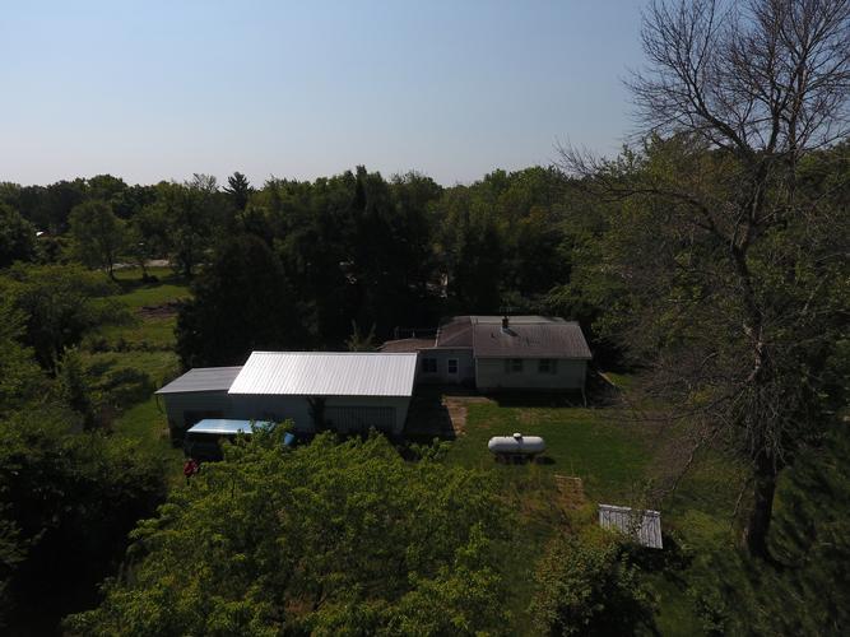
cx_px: 425
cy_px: 318
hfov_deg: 81.8
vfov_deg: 66.0
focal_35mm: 20
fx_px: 491
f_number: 2.8
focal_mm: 3.61
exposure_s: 1/532
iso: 100
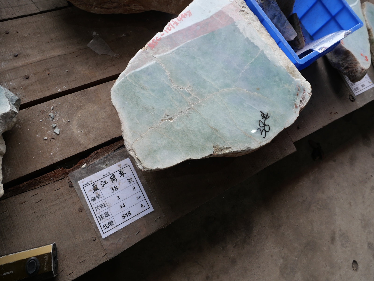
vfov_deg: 71.6
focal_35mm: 18
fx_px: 194
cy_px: 140
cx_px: 187
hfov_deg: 87.8
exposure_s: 1/80
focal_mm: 9
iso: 200
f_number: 4
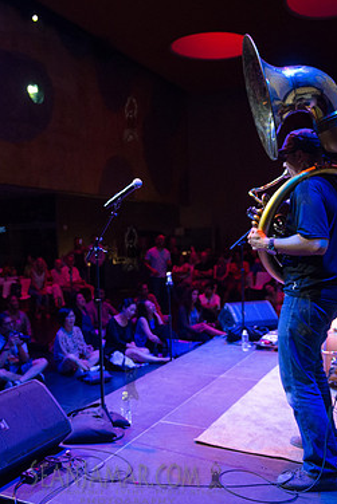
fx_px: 519
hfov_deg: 35.8
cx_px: 130
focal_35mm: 37
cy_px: 247
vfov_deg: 51.9
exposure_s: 1/400
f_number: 2.8
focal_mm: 24
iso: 3200
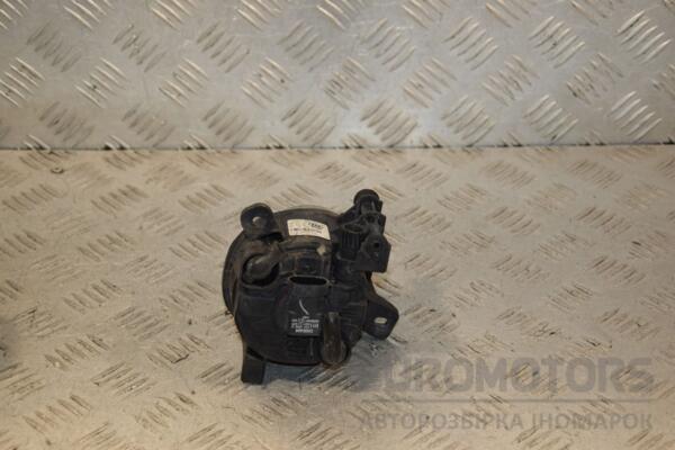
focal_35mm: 87
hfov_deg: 23.4
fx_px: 1631
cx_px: 338
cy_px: 225
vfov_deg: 15.7
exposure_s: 1/200
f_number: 6.3
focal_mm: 58
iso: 800
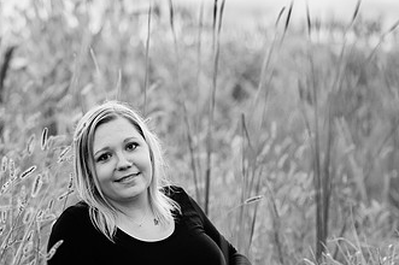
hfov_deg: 13.8
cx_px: 162
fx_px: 1650
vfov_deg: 9.2
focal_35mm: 149
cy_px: 208
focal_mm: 85
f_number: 3.2
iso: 500
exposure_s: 1/320
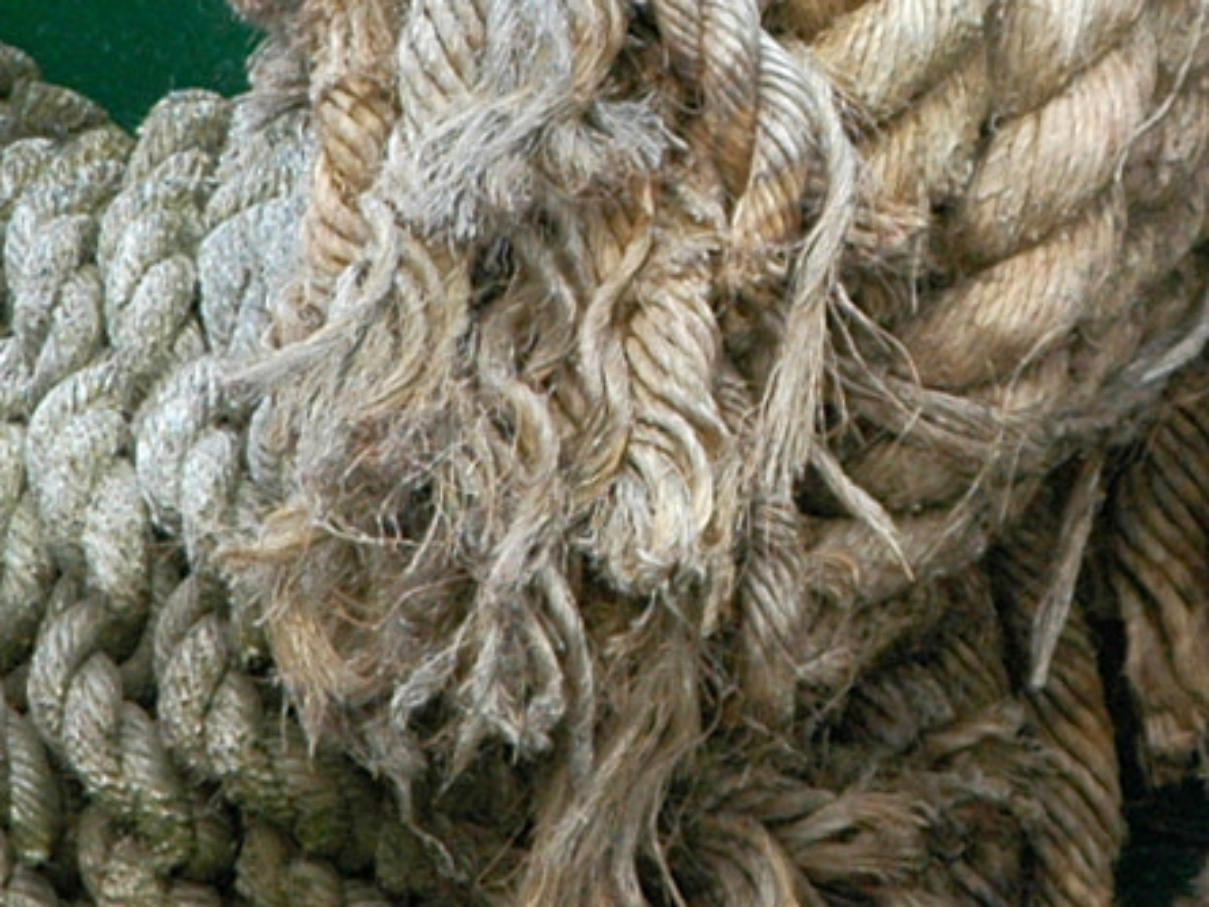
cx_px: 1024
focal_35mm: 895
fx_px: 31275
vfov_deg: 1.7
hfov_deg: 2.2
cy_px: -33
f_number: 6
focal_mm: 135
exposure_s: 1/200
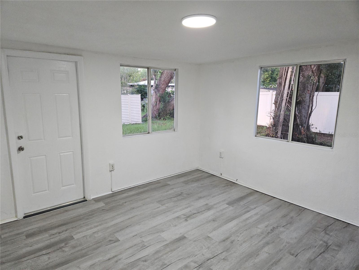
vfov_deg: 58.9
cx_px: 180
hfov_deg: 73.9
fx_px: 239
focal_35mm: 23
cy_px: 135
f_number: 1.8
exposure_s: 1/120
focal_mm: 5.4
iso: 250
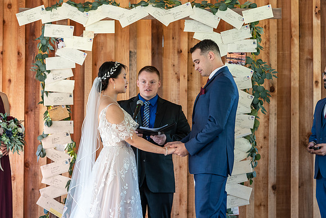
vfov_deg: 12.9
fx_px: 964
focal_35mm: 106
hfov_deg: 19.2
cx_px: 163
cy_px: 109
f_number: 4
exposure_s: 1/200
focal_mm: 104
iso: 2000
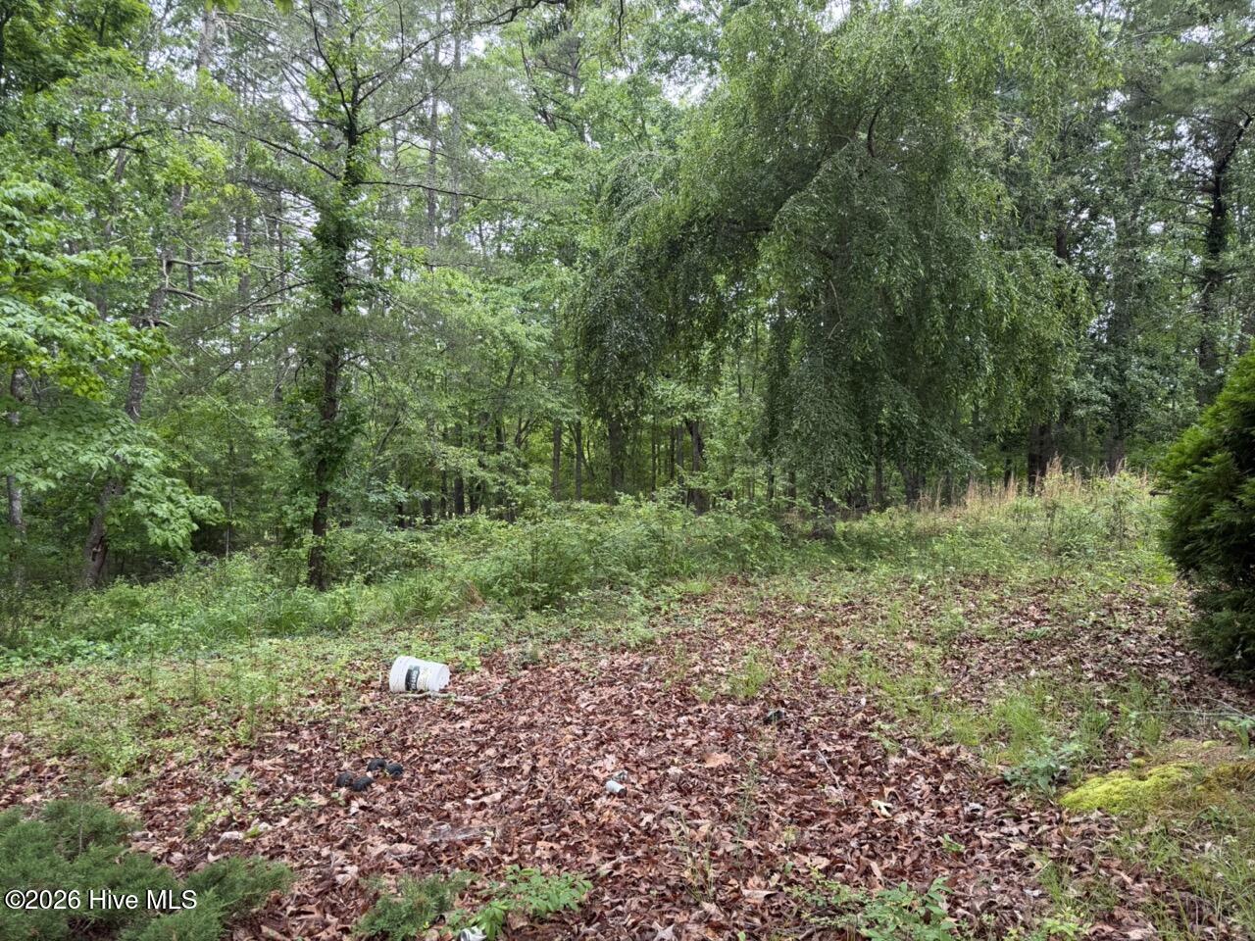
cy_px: 470
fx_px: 870
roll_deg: -2.1
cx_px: 628
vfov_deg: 56.8
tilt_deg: -5.4
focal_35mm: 24
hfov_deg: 71.6
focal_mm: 6.76
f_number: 1.78
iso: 80
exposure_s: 1/280
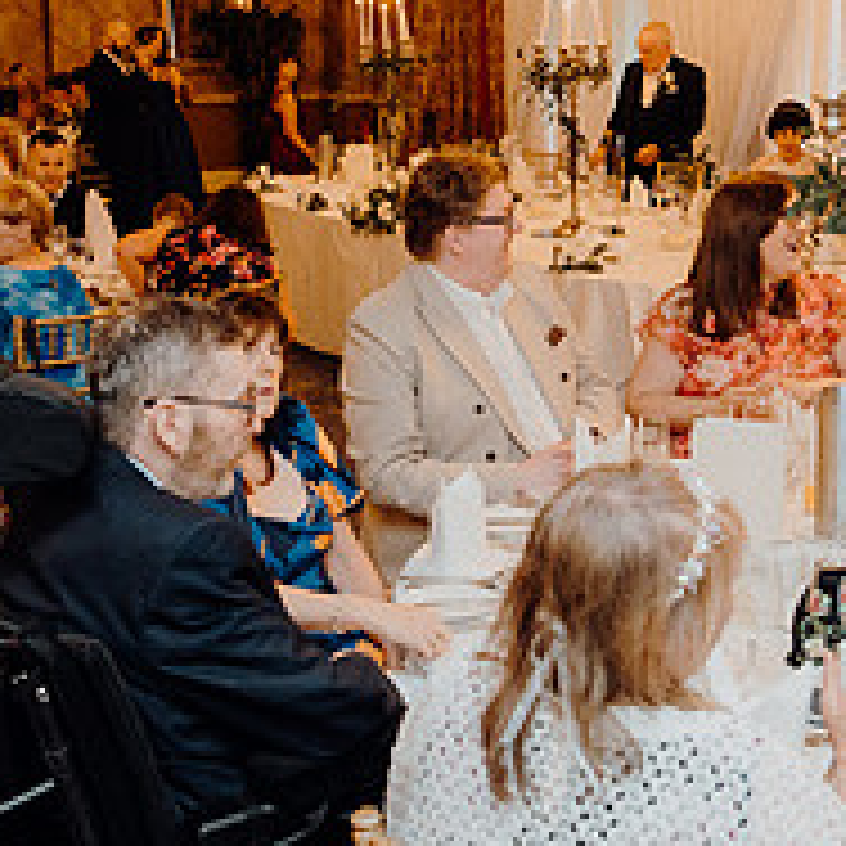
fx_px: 1742
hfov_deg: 27.3
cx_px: 436
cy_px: 349
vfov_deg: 27.3
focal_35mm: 63
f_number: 3.5
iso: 2500
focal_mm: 24
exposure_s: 1/200
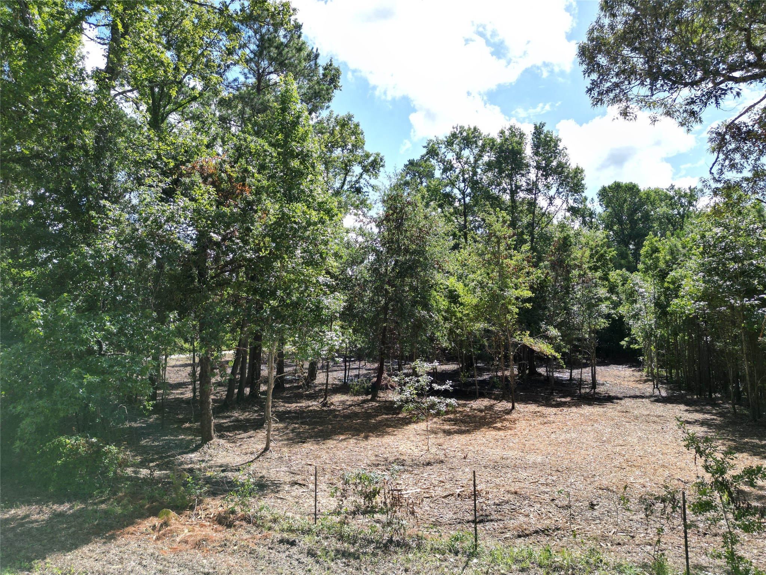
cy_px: 288
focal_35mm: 24
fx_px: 531
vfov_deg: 56.8
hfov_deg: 71.6
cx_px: 383
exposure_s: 1/2000
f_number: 1.7
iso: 100
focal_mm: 6.72
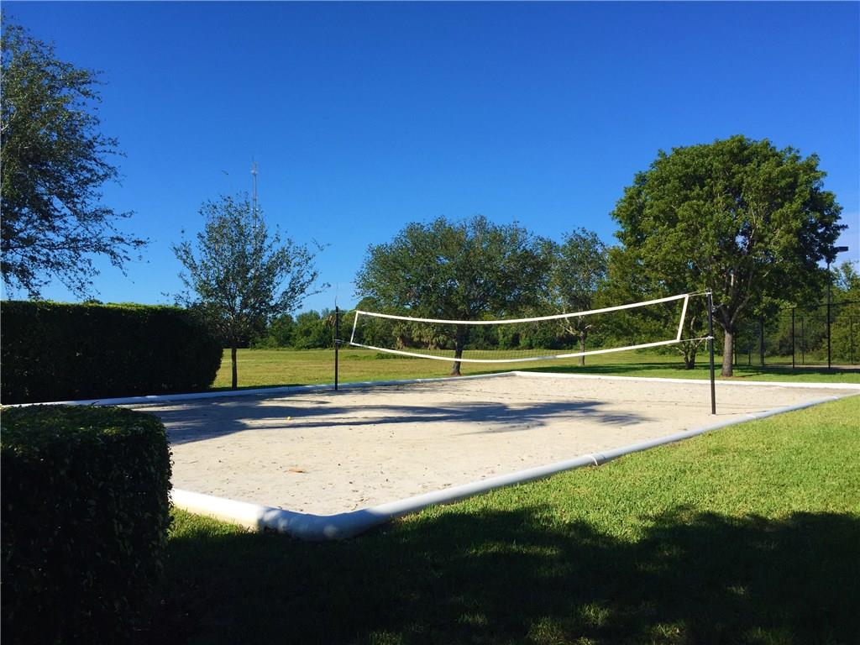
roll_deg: +0.0
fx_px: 720
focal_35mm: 29
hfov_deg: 61.7
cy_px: 322
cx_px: 430
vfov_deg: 48.2
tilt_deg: +1.7
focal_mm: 4.15
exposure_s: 1/2326
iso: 32
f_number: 2.2
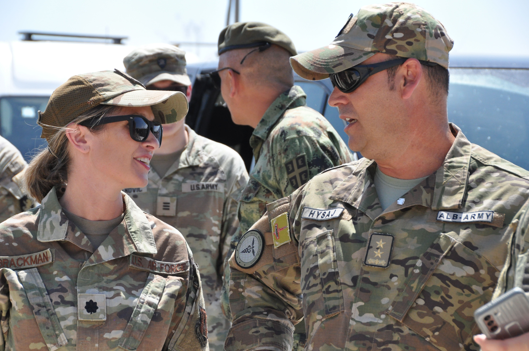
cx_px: 264
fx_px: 2091
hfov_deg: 14.4
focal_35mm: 142
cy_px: 176
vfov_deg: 9.6
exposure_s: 1/1250
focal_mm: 95
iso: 1000
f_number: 10
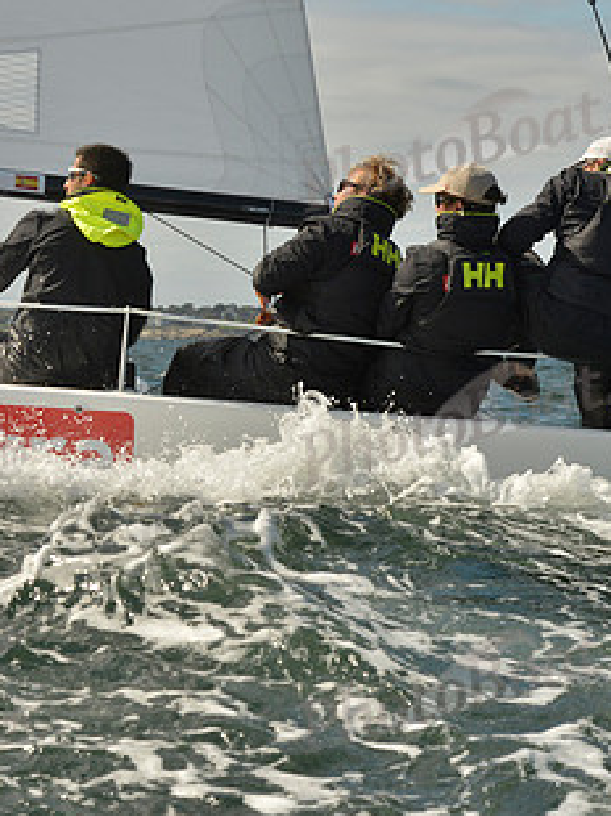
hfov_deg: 11.7
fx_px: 2969
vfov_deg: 15.6
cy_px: 317
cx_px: 166
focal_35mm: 126
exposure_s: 1/1600
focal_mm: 70
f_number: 9
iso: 400
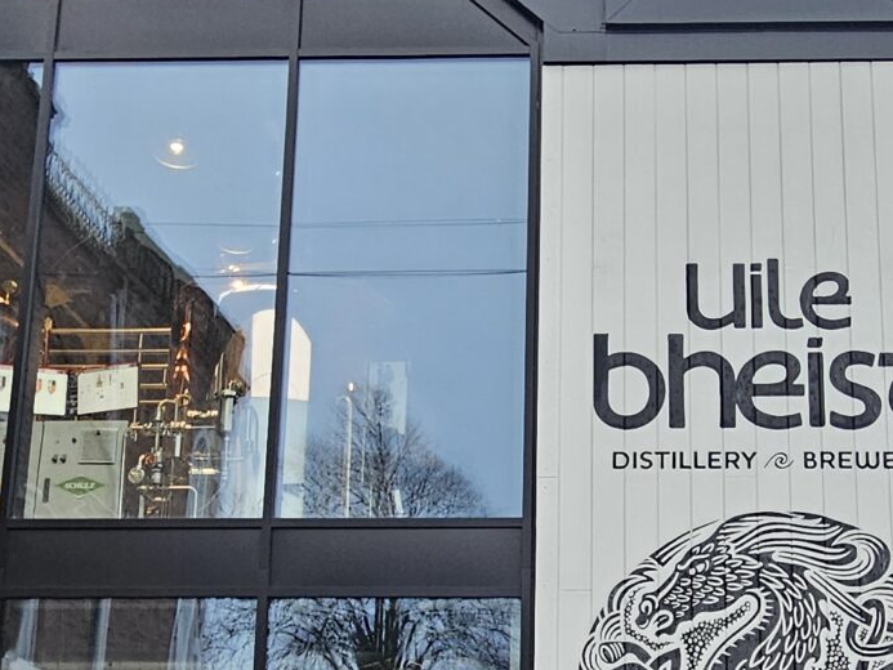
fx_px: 1238
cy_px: 546
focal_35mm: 48
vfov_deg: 29.5
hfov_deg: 38.9
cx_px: 633
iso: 80
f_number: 2.2
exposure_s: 1/60
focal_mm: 2.2
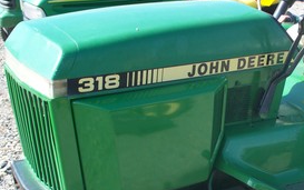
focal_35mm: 76
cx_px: 225
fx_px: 630
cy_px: 170
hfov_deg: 26.8
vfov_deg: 17.0
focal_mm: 7.54
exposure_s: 1/250
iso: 64
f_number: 2.8
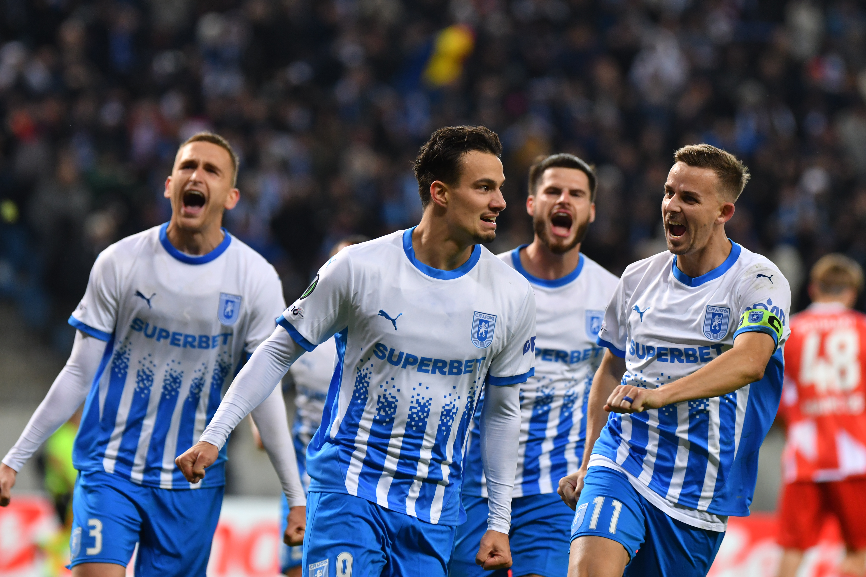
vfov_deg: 4.2
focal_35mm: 330
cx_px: 433
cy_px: 288
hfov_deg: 6.2
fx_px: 7938
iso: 1000
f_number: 2.8
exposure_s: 1/800
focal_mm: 220
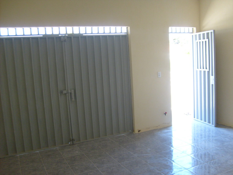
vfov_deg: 40.7
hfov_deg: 52.6
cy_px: 88
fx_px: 236
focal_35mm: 35
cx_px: 116
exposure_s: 1/60
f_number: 2.8
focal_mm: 5.8
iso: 80
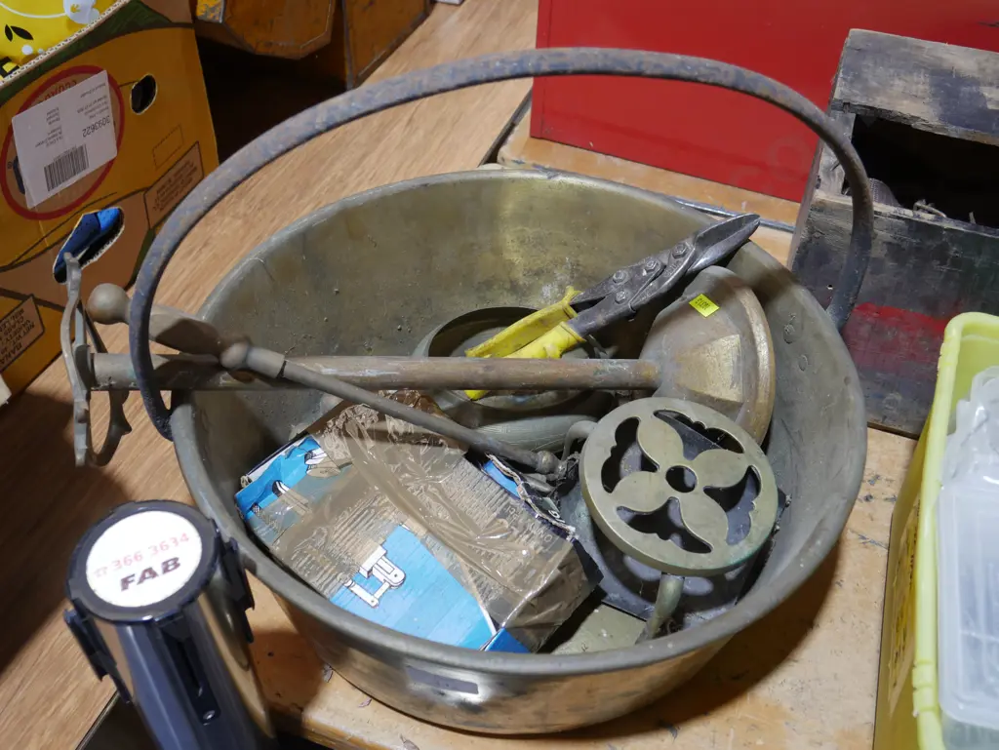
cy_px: 375
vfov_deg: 39.7
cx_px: 500
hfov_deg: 51.3
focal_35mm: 36
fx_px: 1039
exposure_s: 1/60
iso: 400
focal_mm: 18
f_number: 4
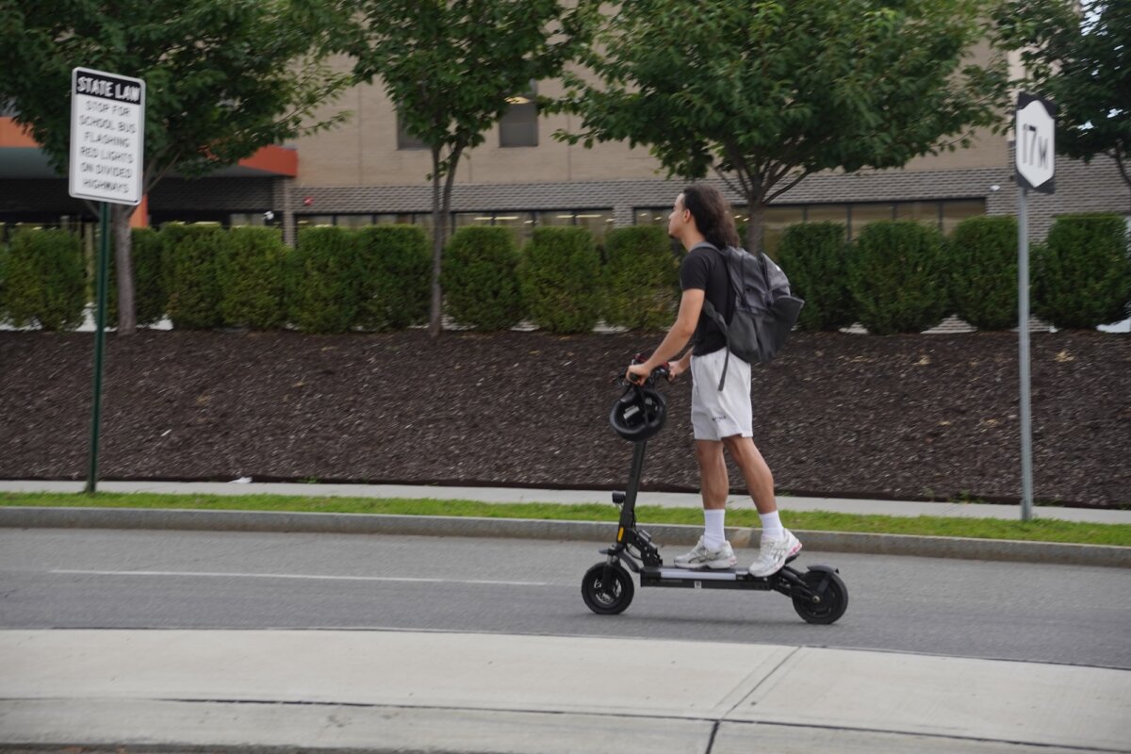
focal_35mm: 75
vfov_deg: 18.2
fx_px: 2356
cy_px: 377
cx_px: 566
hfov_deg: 27.0
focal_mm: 50
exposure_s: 1/400
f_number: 4.5
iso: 250
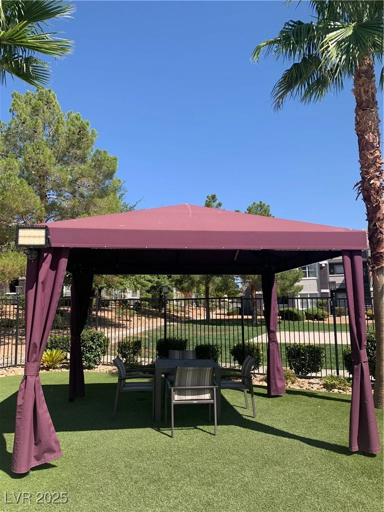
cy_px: 256
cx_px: 192
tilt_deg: +7.5
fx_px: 385
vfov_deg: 67.3
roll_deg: +1.9
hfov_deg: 53.1
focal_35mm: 26
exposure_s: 1/1468
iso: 25
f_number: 1.8
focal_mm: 4.25
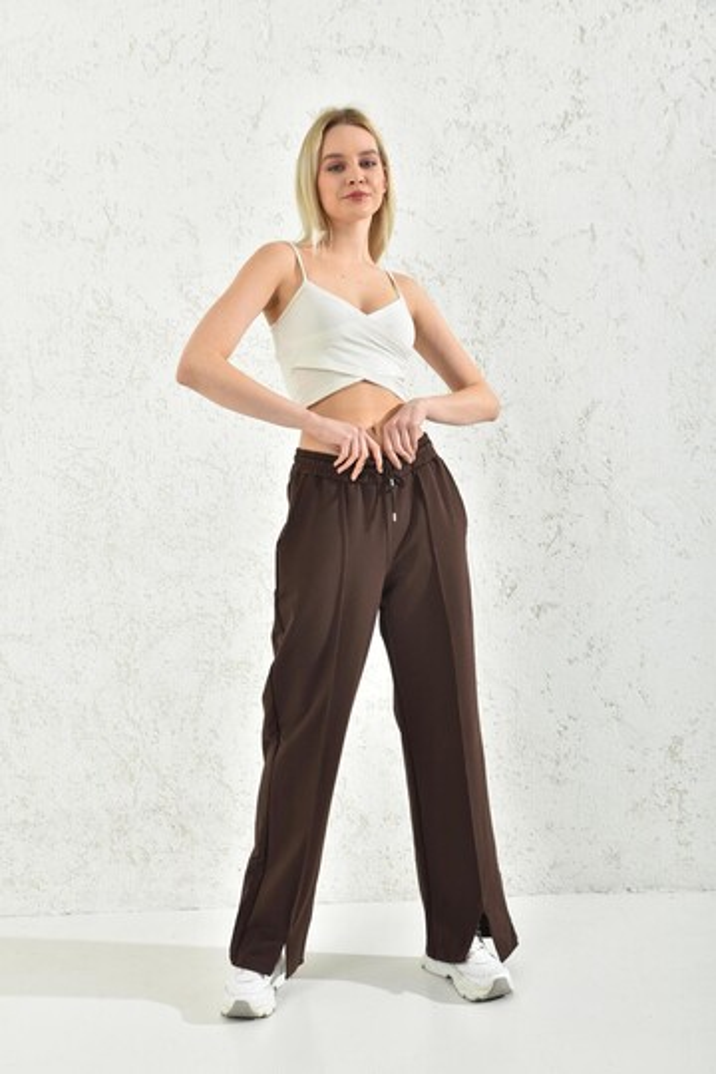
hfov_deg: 31.9
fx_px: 1253
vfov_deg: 46.4
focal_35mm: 42
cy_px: 537
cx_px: 358
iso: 100
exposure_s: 1/160
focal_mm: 42
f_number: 7.1
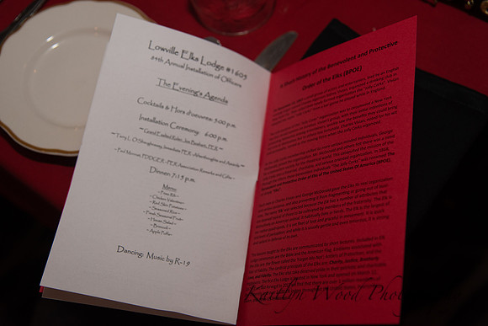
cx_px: 244
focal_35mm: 48
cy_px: 163
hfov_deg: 41.1
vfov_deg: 28.1
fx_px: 651
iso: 800
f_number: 4
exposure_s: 1/200
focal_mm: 48
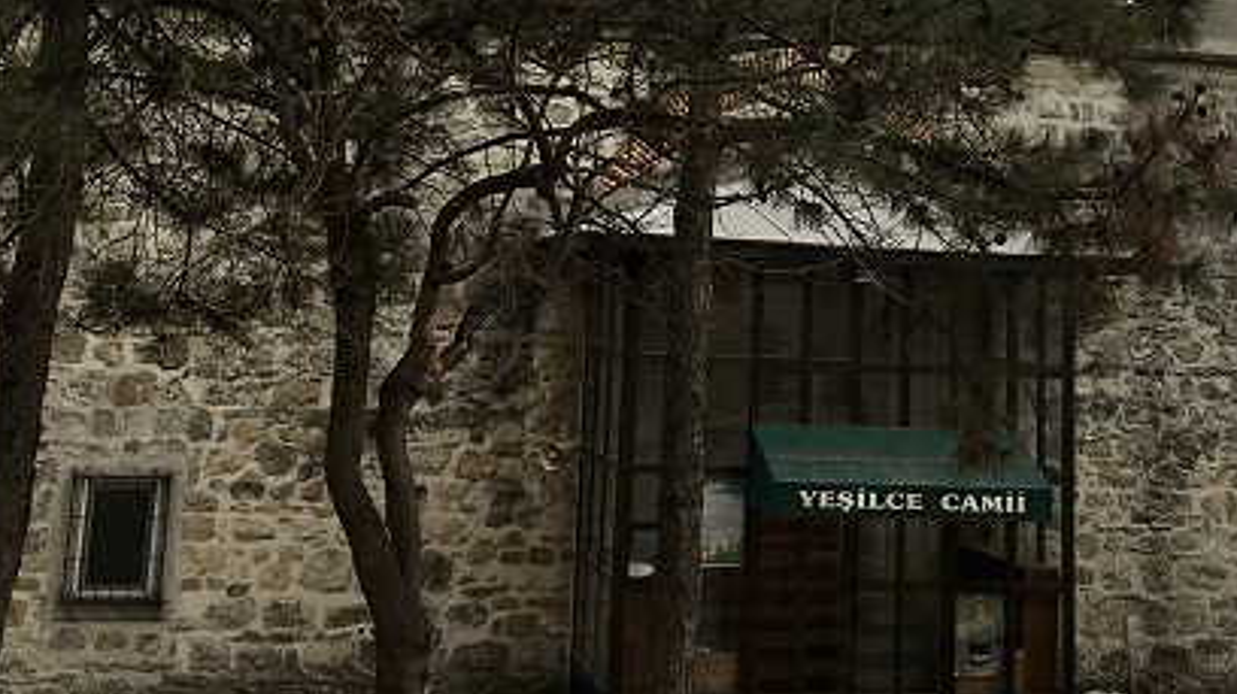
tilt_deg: +15.8
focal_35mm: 62
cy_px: -164
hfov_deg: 33.7
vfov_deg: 18.3
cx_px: 740
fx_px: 2033
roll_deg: -2.0
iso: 25
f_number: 2.2
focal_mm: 4.15
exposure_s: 1/1183
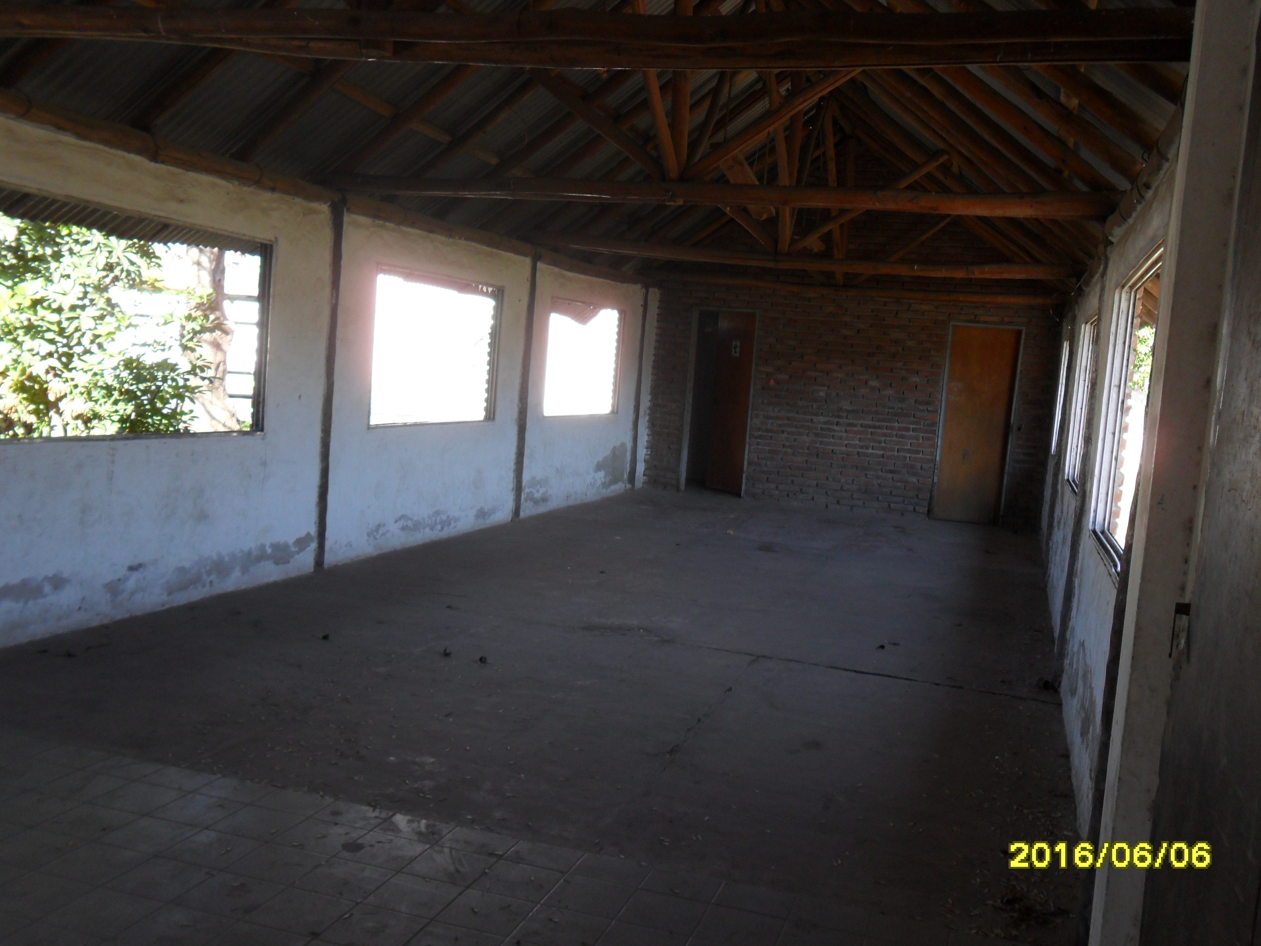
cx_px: 630
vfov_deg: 44.2
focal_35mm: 32
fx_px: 1166
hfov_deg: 56.8
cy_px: 473
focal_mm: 5.7
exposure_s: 1/60
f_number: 3.7
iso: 100
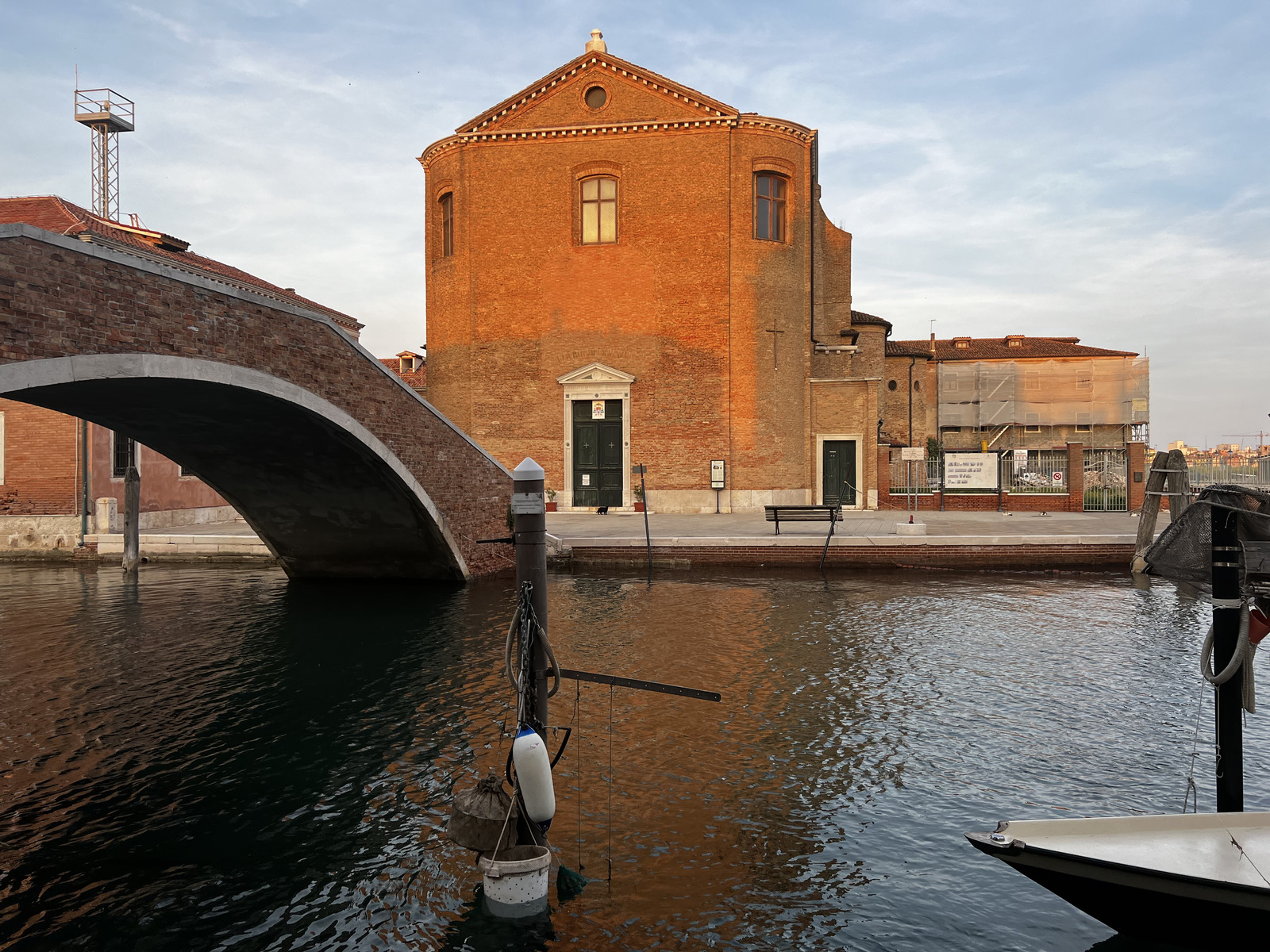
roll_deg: +0.6
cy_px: 476
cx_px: 635
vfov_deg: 53.1
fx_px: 954
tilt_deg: +0.1
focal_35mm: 26
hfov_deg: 67.3
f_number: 1.5
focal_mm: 5.7
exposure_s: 1/499
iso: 50
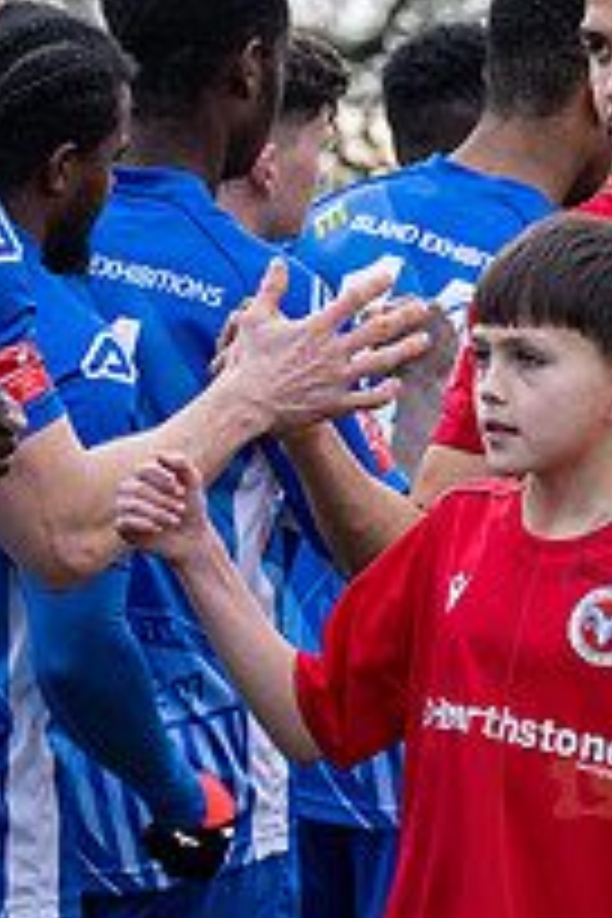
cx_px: 764
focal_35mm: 469
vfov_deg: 4.4
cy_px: 894
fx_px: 11959
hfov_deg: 2.9
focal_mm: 93
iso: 250
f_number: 5
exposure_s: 1/250
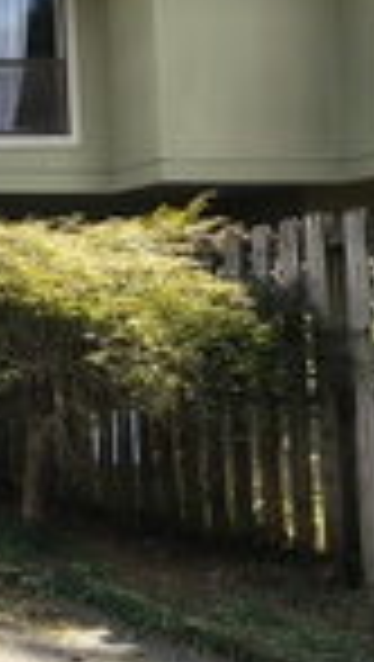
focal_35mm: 76
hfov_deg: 12.3
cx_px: -552
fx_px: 1336
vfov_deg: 27.8
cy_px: 275
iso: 100
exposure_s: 1/469
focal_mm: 5.56
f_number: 1.8
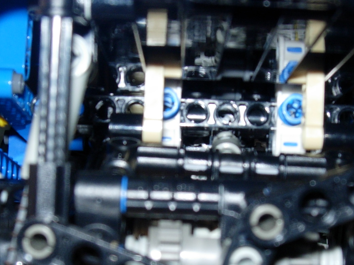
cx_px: 218
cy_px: 205
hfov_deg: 24.1
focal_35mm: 81
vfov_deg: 18.1
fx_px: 828
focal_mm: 8.5
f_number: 4.9
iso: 79
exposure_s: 1/64
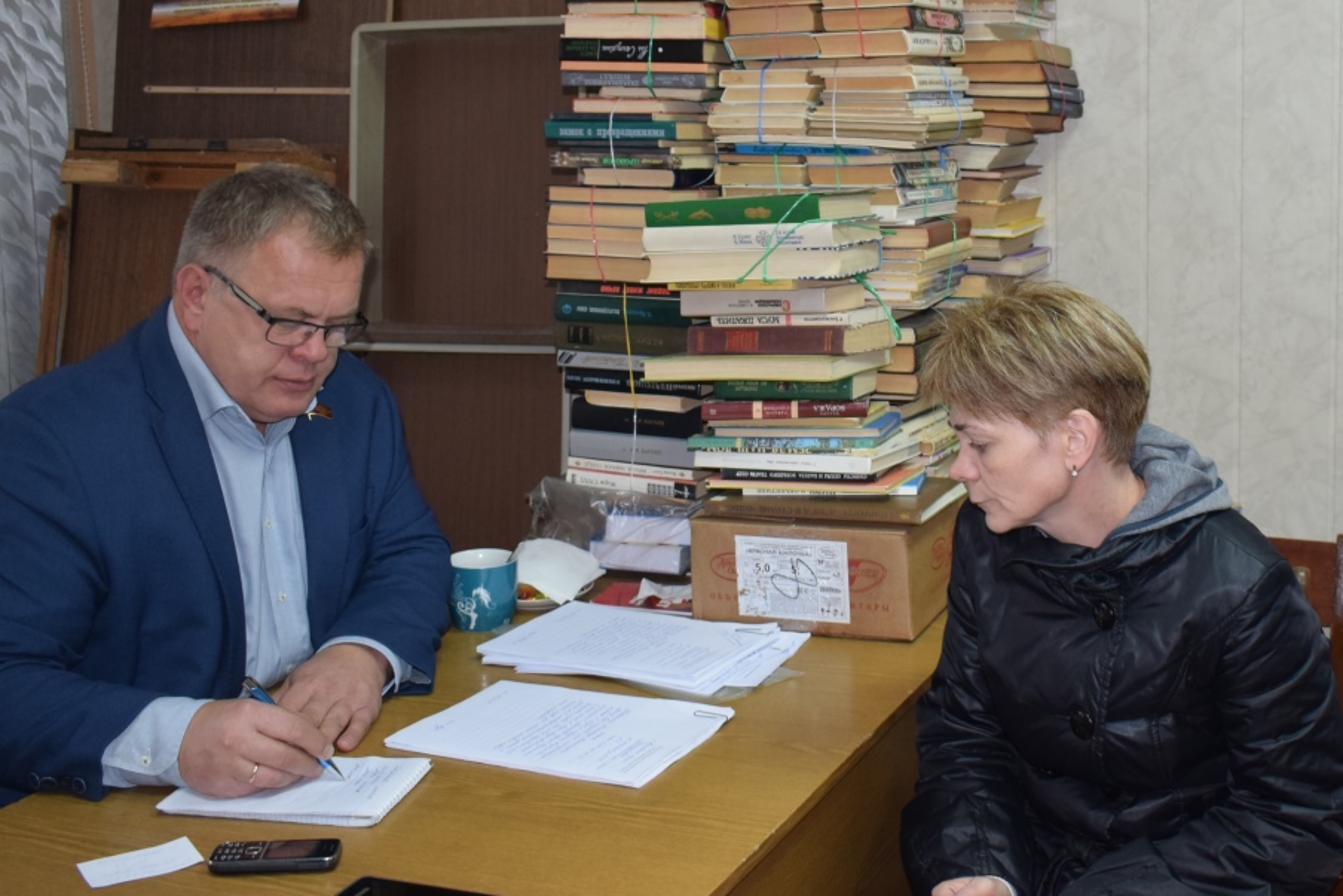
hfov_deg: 55.7
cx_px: 618
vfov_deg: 38.9
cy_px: 484
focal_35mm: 34
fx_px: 1269
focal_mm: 20
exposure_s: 1/80
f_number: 4.5
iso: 800
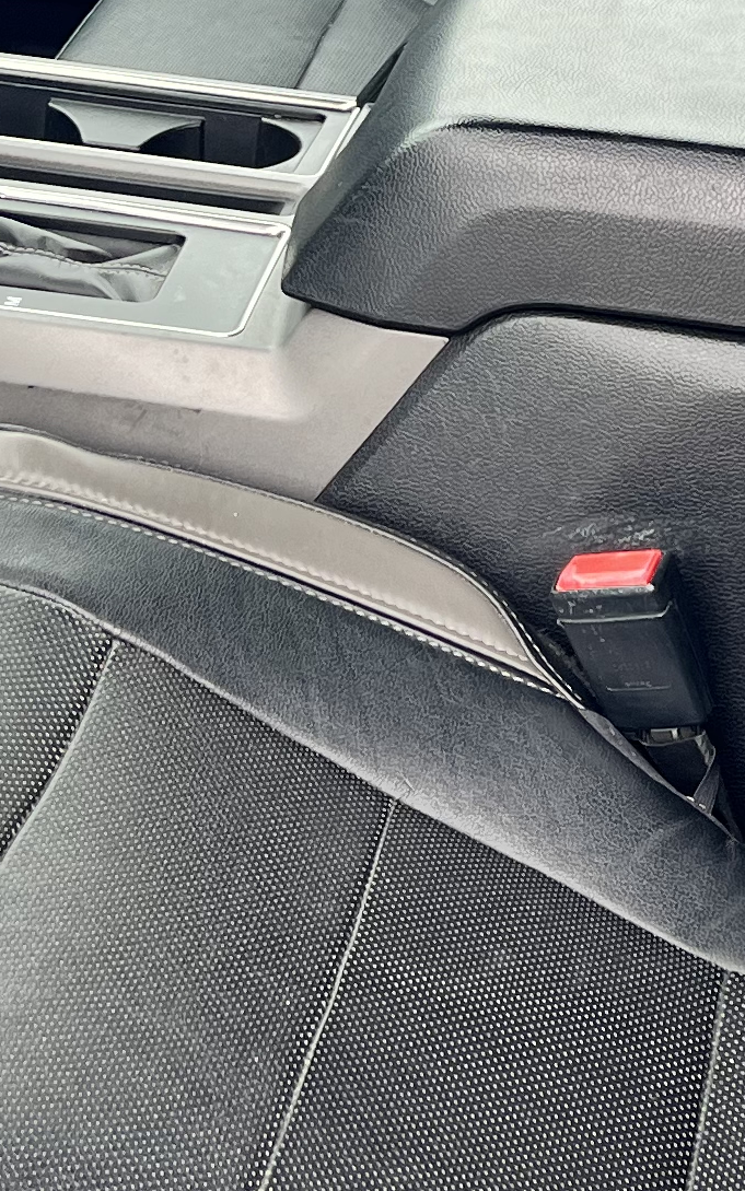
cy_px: -15
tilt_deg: -20.3
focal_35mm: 102
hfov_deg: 12.8
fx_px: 3312
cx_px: 237
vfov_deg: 19.8
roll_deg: -1.2
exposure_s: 1/302
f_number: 1.5
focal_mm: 5.7
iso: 50
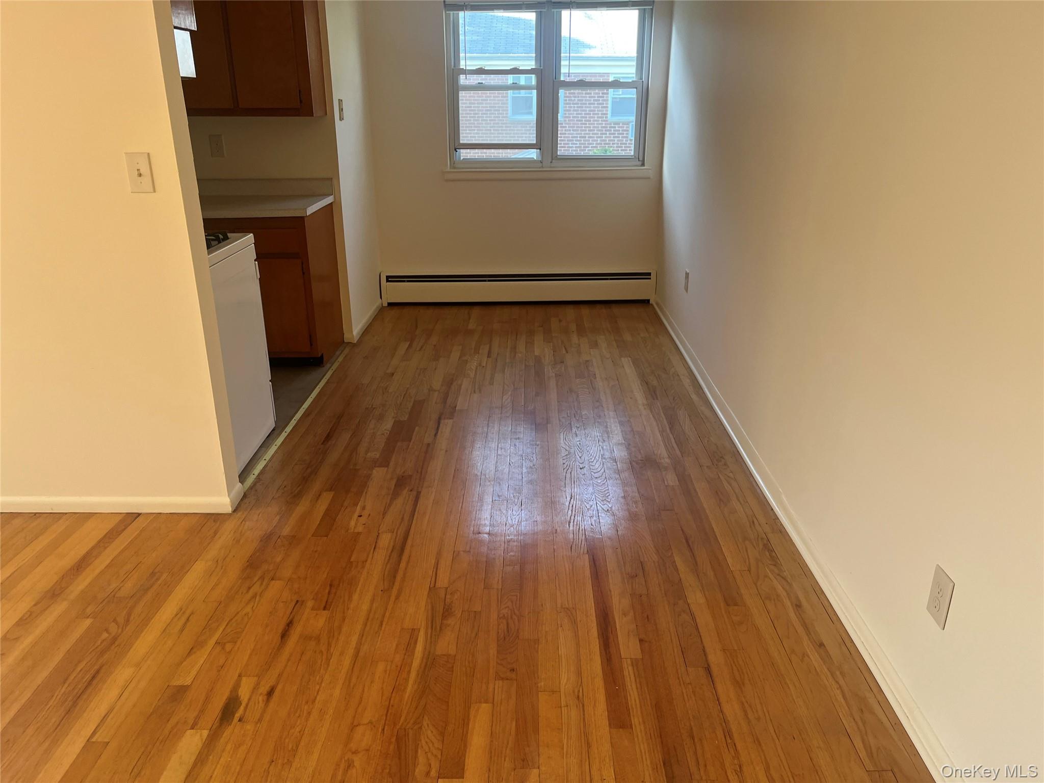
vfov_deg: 53.1
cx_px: 522
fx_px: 784
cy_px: 392
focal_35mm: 26
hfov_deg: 67.3
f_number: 1.6
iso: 80
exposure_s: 1/121
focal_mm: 5.1
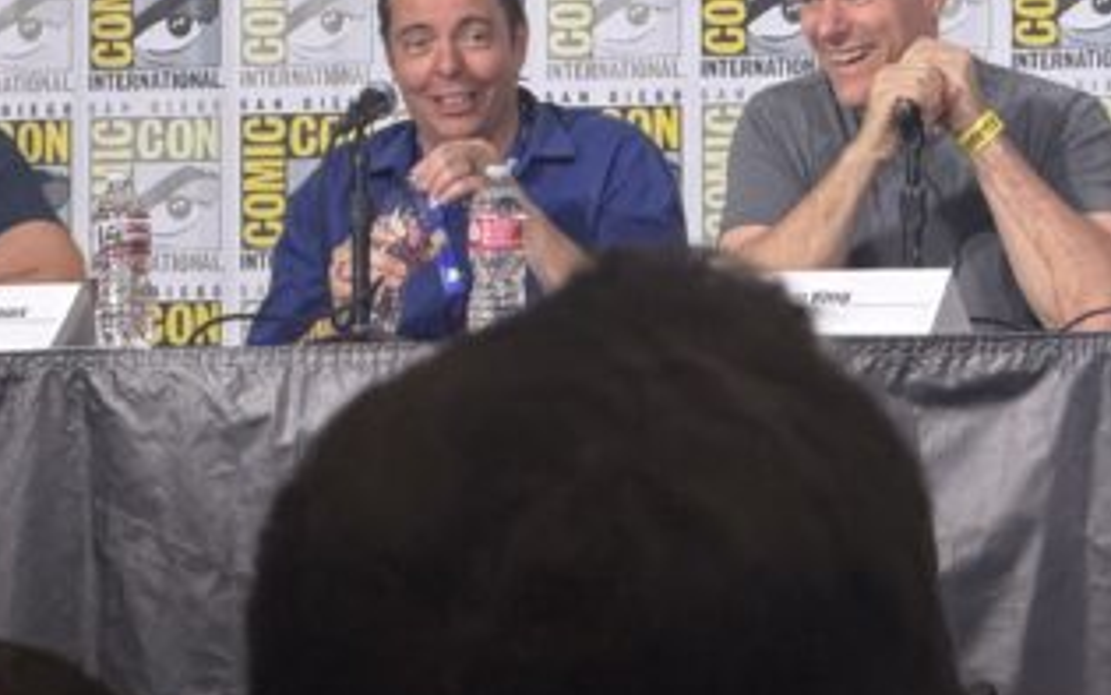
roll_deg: +0.7
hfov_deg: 6.1
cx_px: 857
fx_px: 10448
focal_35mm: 345
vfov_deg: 3.8
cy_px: -388
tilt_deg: +4.8
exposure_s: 1/60
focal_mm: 16.89
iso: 200
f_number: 2.8
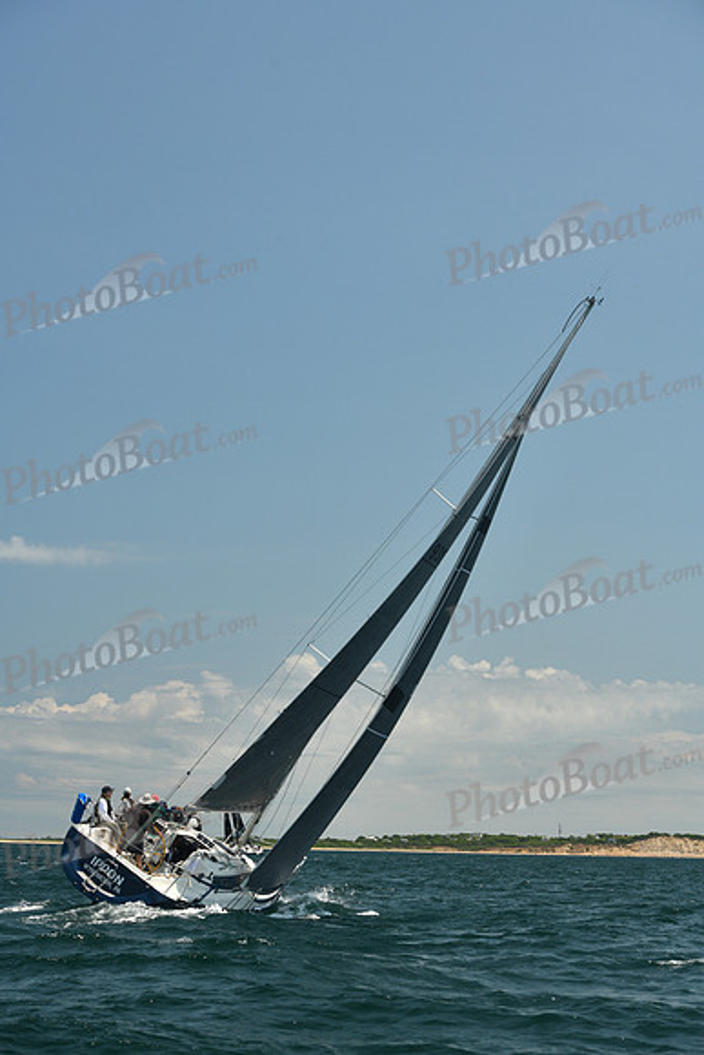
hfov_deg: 19.5
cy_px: 528
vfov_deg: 28.8
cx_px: 352
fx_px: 2052
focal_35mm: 70
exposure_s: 1/640
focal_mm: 70
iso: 320
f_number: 7.1
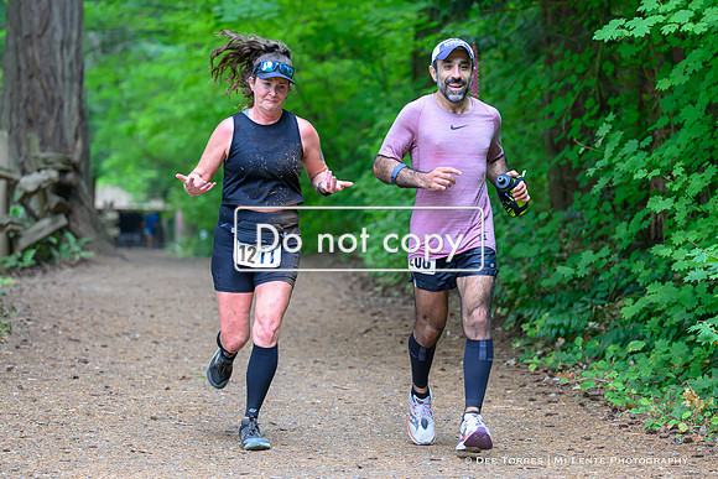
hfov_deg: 16.4
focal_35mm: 125
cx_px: 403
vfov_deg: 11.0
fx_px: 2496
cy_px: 242
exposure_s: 1/800
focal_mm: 94
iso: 5600
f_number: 2.8
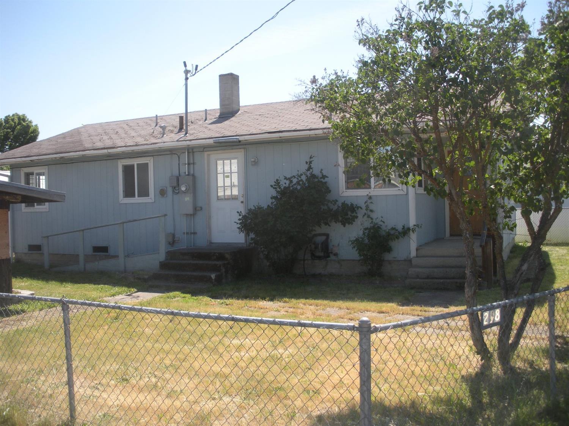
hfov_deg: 51.4
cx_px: 284
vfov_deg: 39.6
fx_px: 592
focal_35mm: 36
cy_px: 213
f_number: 3.5
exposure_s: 1/502
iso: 88
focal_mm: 6.3
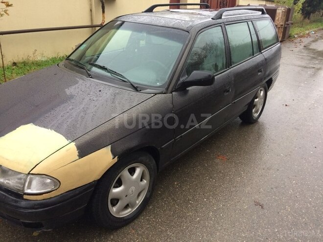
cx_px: 162
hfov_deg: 61.7
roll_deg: -2.5
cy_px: 121
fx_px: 271
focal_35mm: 29
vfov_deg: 48.2
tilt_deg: -20.3
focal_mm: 4.15
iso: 64
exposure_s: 1/33
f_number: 2.2
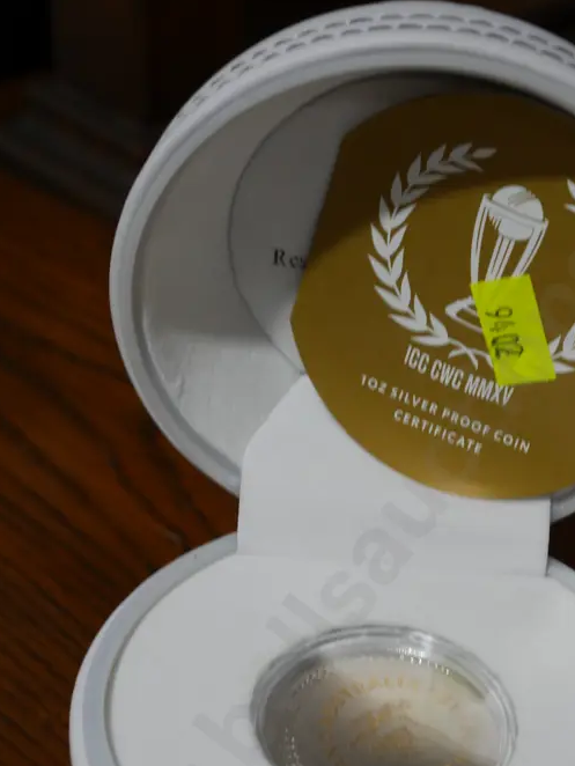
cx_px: 421
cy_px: 499
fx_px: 2191
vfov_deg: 19.8
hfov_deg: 14.9
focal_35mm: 99
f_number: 5.4
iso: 250
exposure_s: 1/80
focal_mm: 32
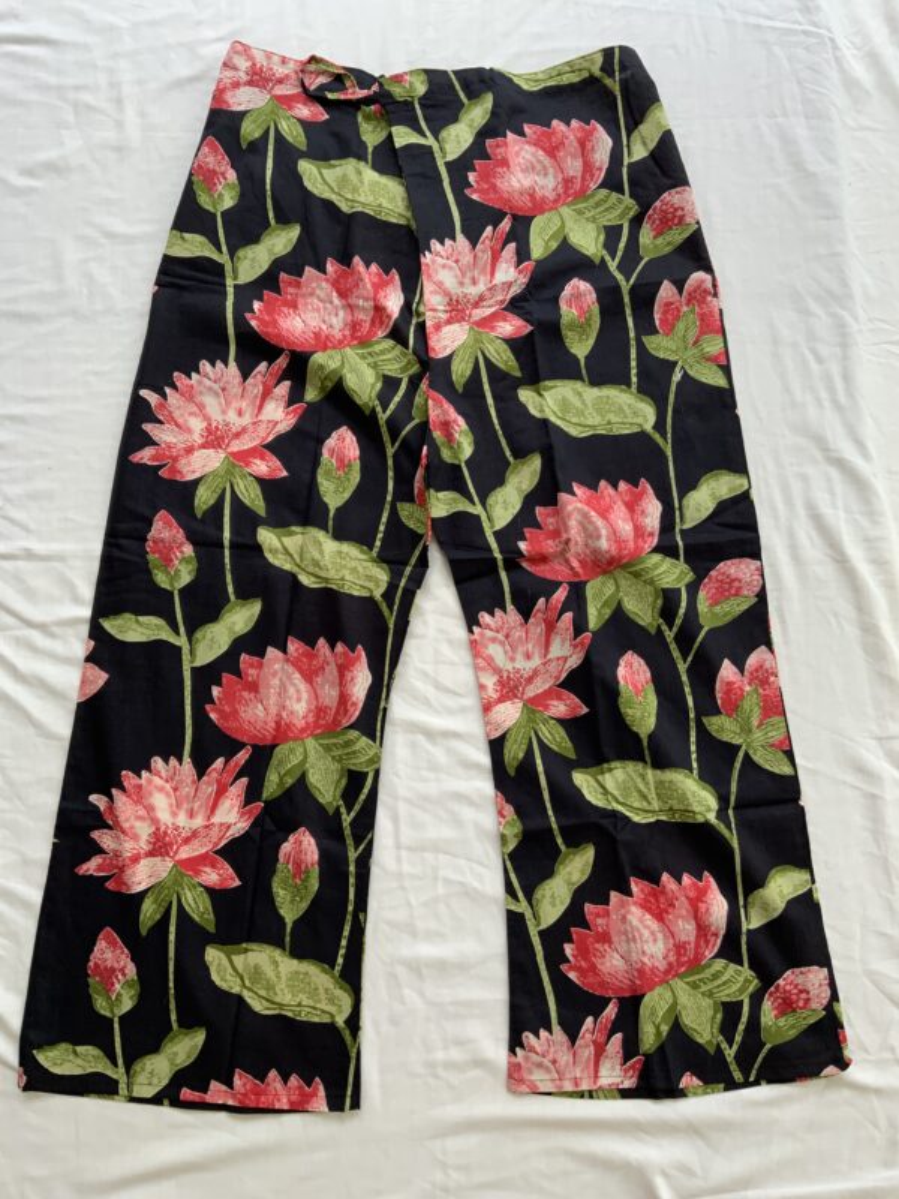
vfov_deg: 61.7
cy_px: 600
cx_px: 450
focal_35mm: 29
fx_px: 1004
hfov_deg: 48.2
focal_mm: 3
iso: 16
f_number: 1.8
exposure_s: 1/435
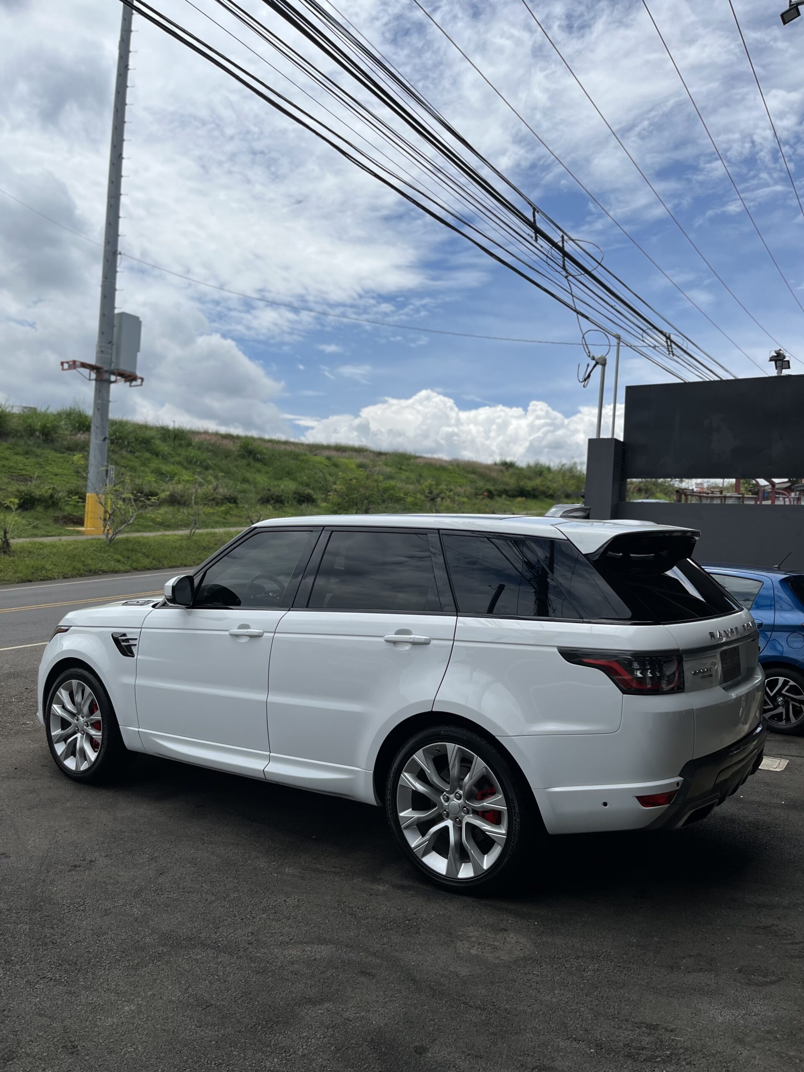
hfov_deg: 53.1
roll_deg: -2.8
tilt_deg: +0.8
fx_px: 805
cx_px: 402
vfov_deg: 67.3
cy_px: 536
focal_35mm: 26
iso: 50
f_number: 1.6
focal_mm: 5.1
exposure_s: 1/6897
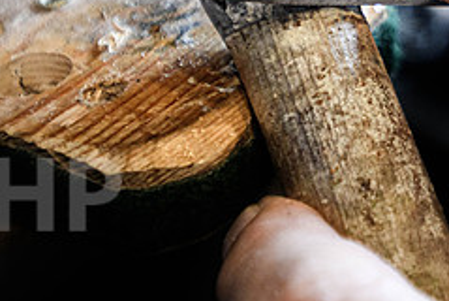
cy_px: -58
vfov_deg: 10.2
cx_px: 523
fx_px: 1661
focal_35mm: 133
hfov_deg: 14.9
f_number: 2.8
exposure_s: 1/80
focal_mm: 35
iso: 640
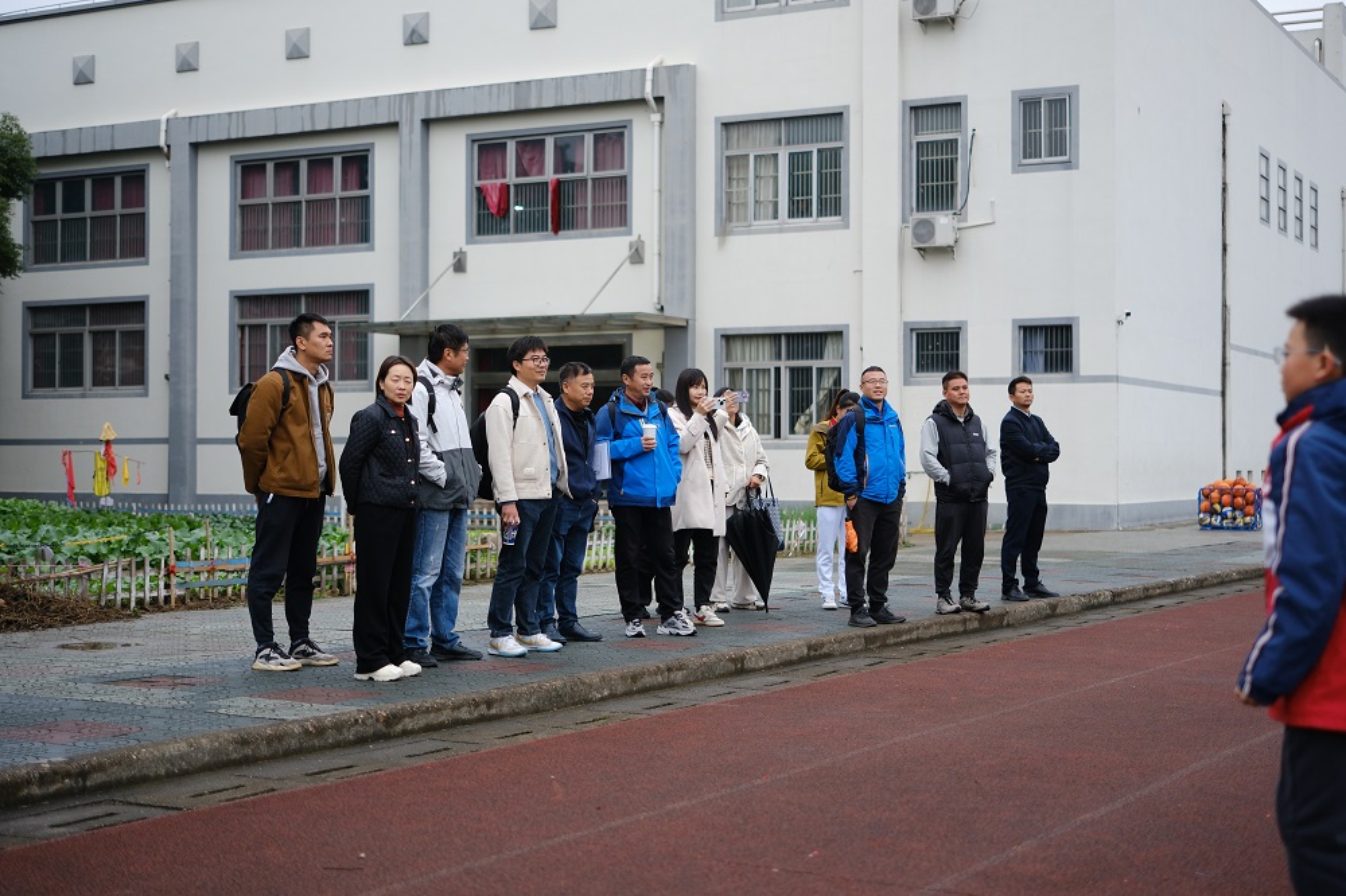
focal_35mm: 50
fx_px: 1869
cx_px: 673
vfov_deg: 27.0
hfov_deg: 39.6
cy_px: 448
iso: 320
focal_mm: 33
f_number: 1.4
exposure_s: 1/2500
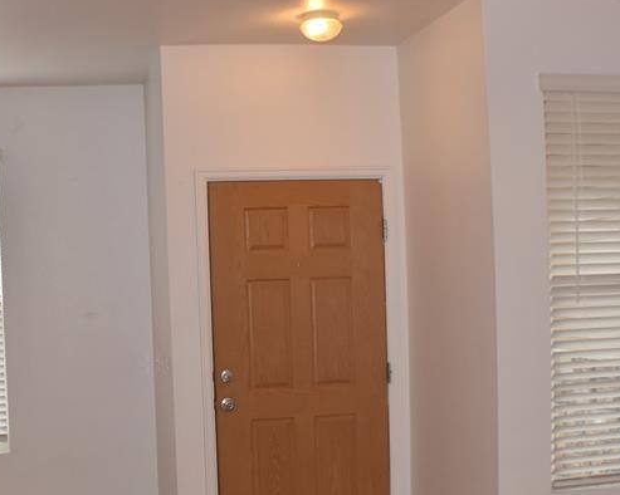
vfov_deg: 20.1
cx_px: 209
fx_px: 1394
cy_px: 343
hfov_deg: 25.0
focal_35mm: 76
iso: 500
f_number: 5.6
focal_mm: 26
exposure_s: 1/125
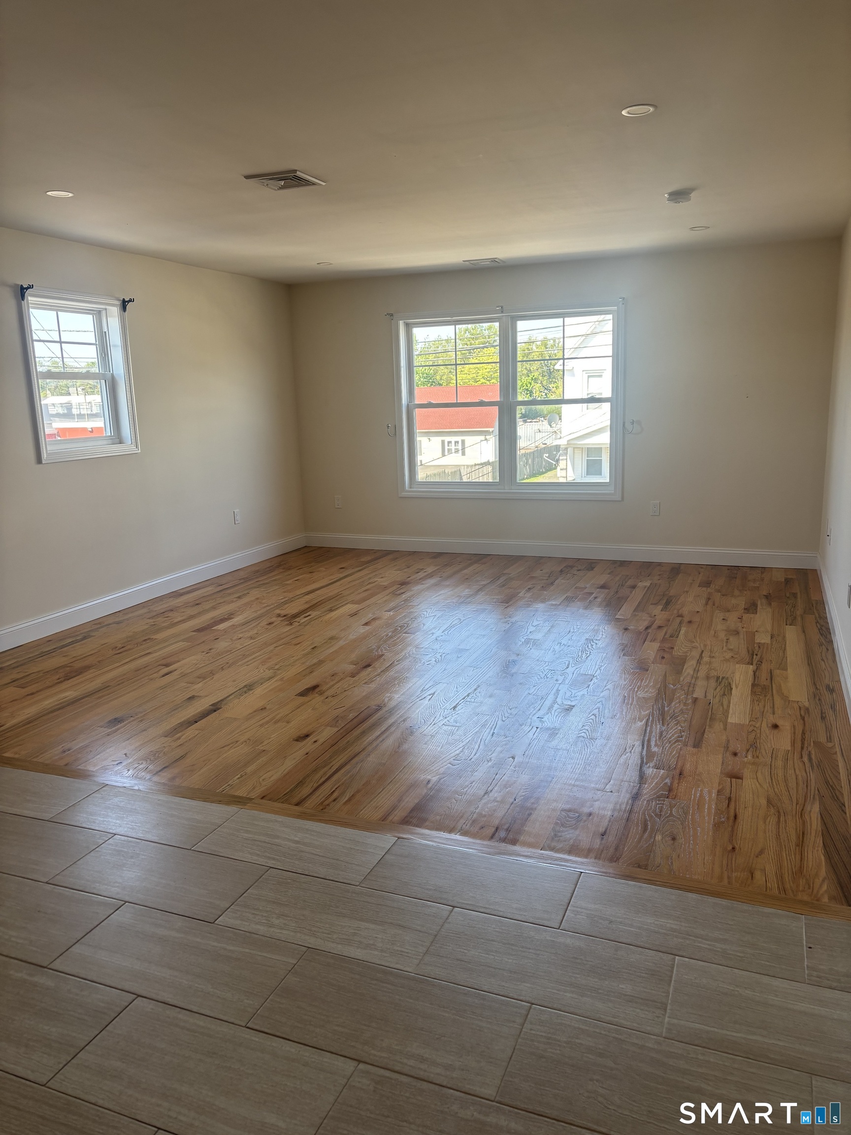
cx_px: 426
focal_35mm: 26
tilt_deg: -11.9
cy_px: 568
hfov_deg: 53.1
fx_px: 852
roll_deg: +0.9
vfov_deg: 67.3
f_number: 1.6
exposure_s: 1/121
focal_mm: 5.96
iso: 40
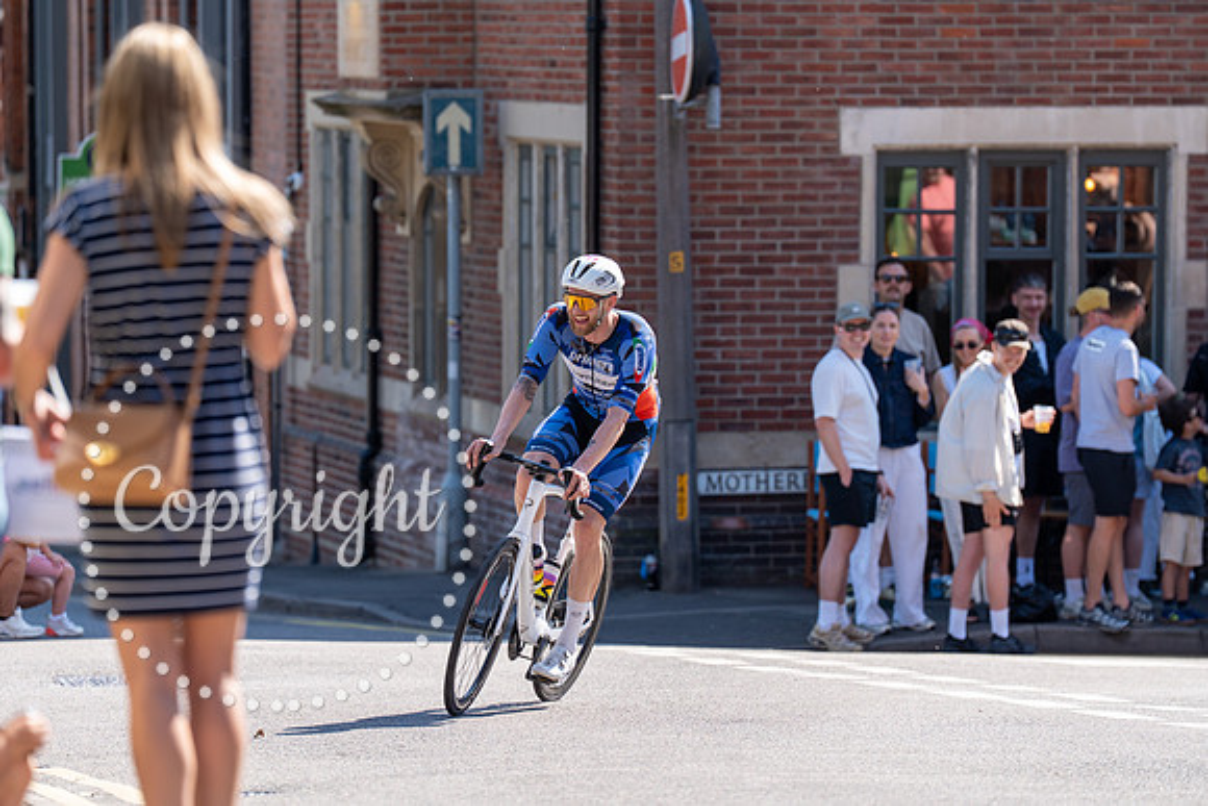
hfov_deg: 10.3
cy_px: 403
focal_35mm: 200
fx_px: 6712
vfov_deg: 6.9
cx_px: 604
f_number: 3.5
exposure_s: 1/1000
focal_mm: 200
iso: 250
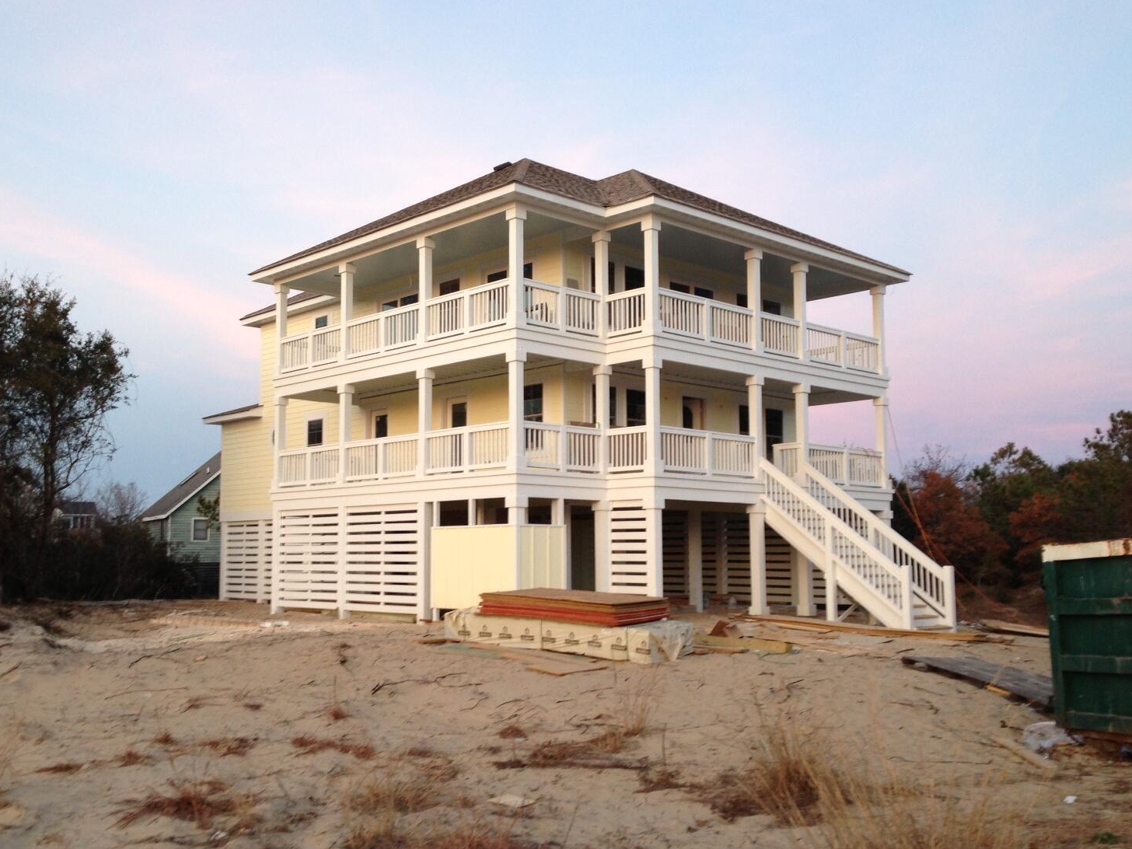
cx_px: 514
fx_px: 1210
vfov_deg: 38.7
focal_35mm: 37
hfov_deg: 50.1
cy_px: 449
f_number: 2.4
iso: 64
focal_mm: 4.13
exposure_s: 1/20
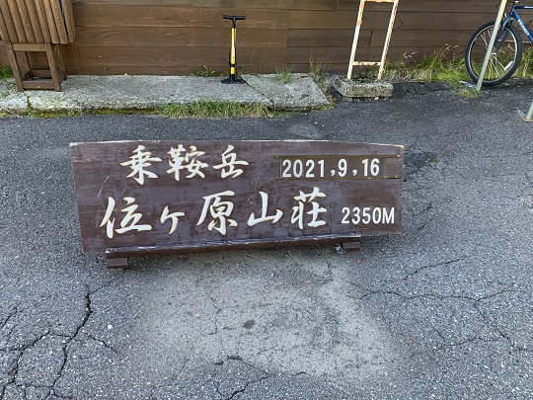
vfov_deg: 53.1
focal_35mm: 26
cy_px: 200
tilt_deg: -31.9
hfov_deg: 67.3
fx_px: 400
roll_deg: -4.3
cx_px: 266
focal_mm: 4.25
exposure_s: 1/121
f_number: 1.8
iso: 50
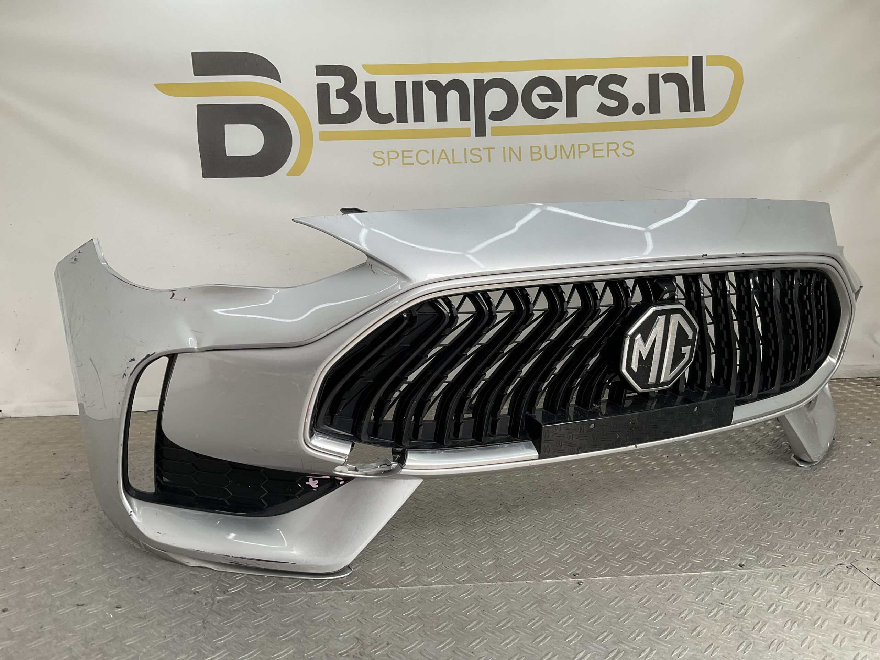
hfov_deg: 61.7
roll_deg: +0.6
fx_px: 737
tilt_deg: -9.1
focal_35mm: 29
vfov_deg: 48.2
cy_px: 330
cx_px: 440
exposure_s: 1/232
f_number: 1.8
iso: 16
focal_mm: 3
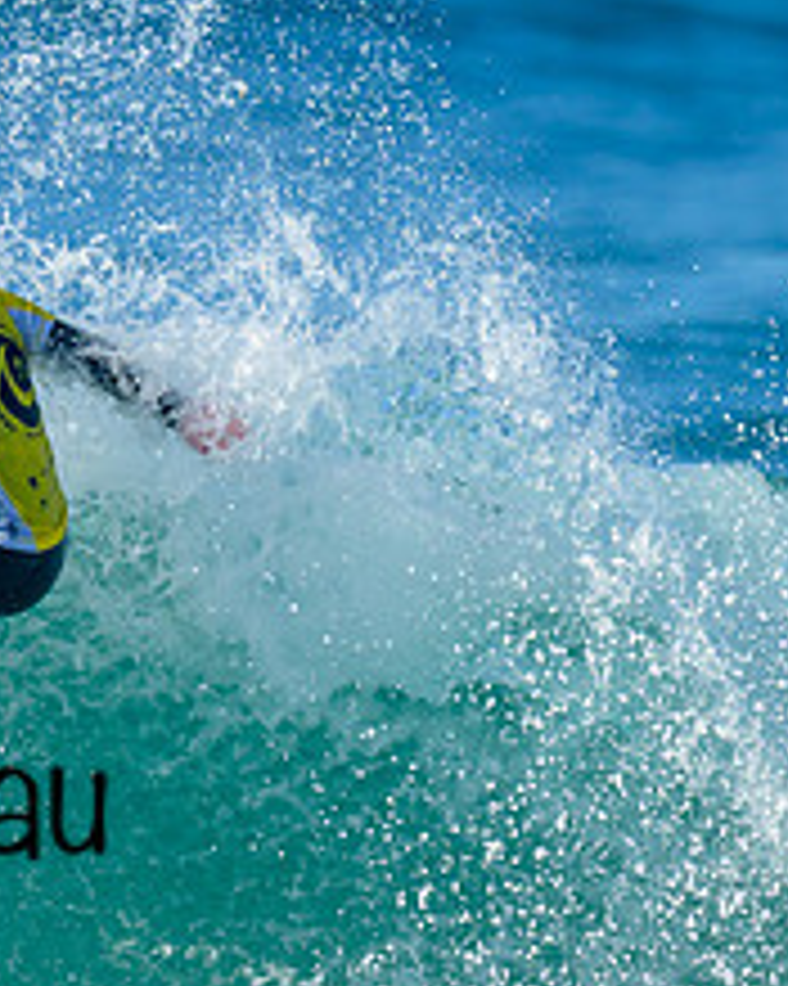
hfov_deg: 0.6
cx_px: 3
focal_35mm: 2734
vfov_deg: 0.7
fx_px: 79758
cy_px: 789
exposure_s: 1/2000
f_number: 6.3
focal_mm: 800
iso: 250
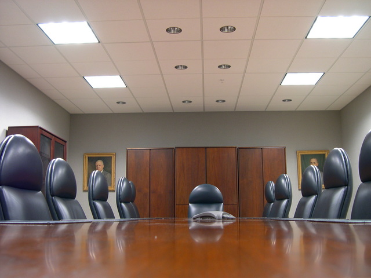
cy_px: 139
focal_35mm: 38
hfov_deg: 49.0
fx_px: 407
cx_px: 186
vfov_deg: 37.7
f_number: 2.8
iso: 159
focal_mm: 8
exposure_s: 1/3.4
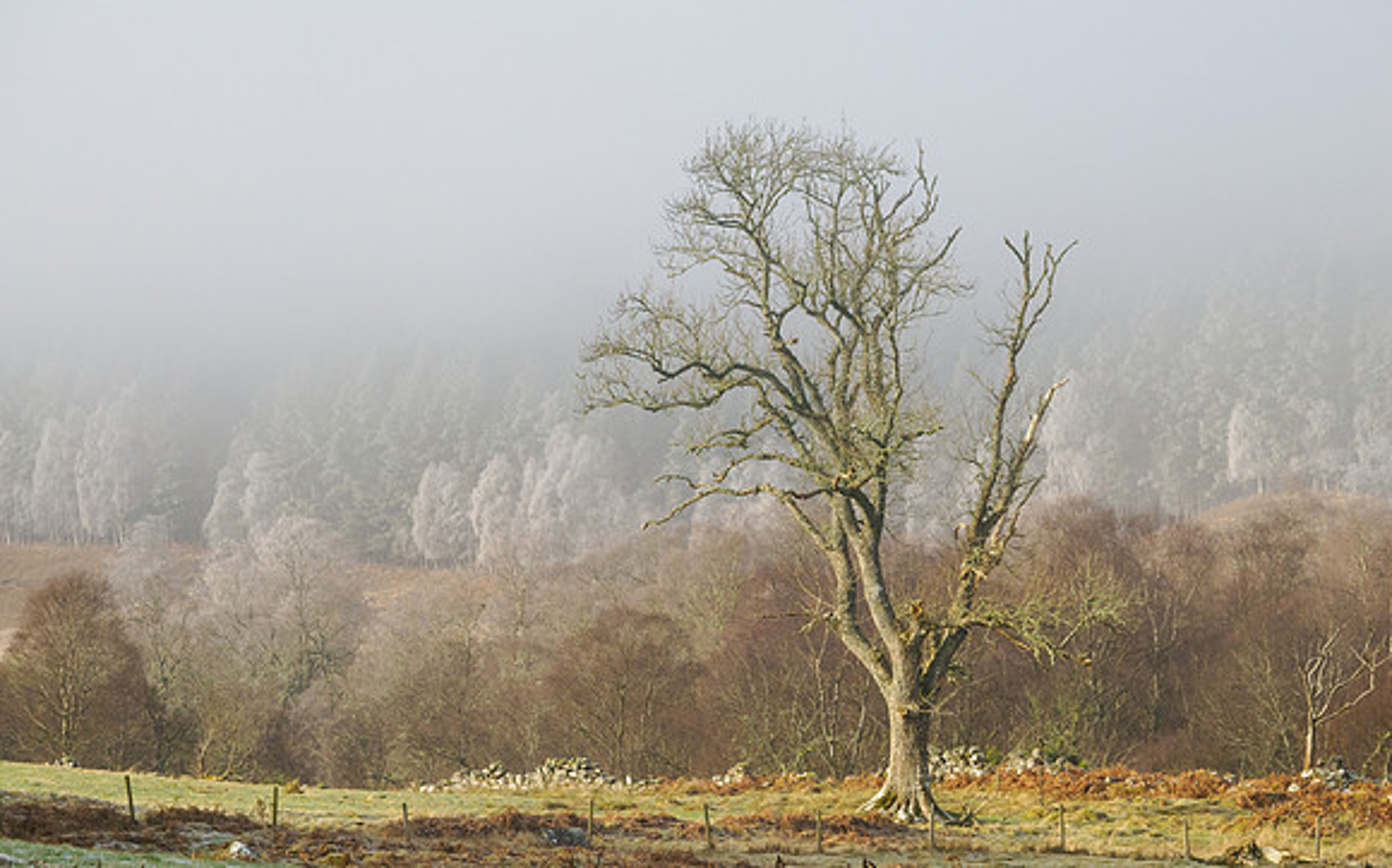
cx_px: 696
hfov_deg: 10.2
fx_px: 7798
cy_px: 490
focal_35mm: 206
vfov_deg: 6.4
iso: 400
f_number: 5.6
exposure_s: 1/1250
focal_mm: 97
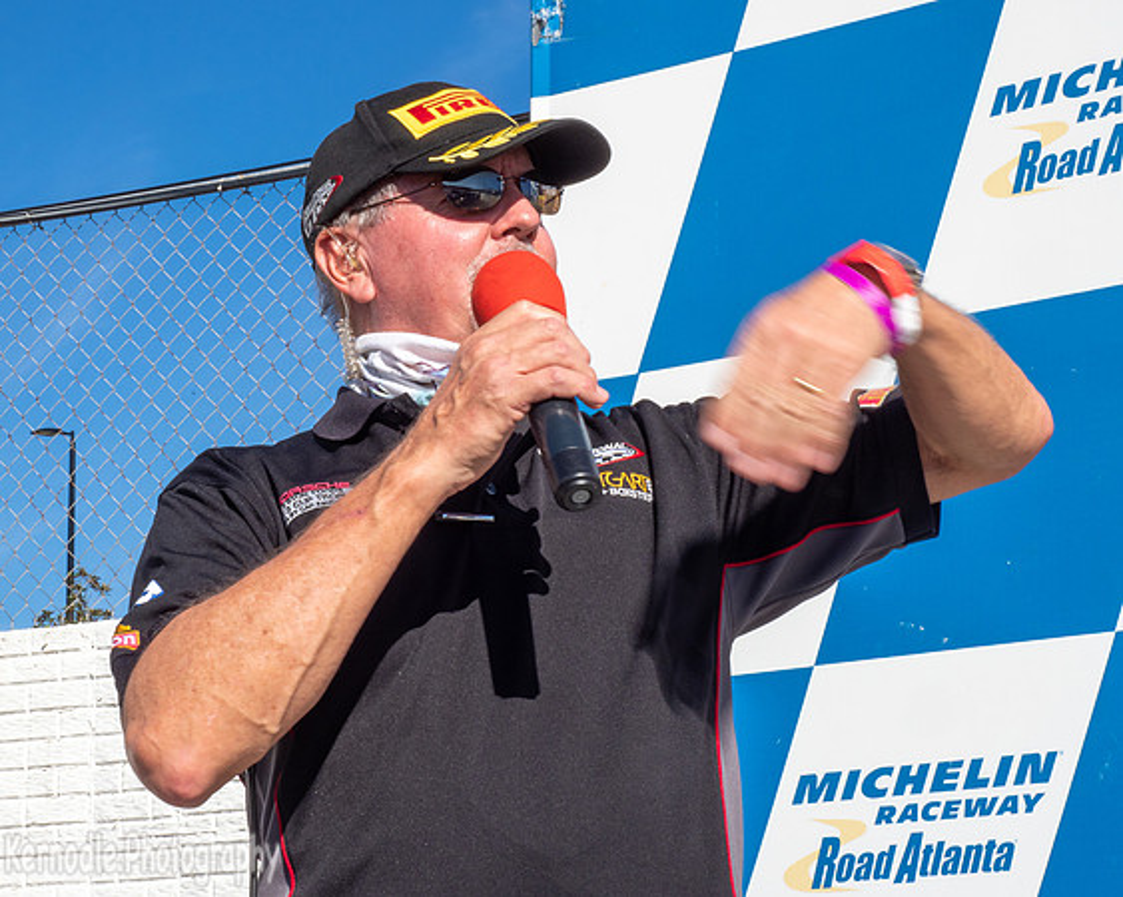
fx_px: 2990
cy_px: 424
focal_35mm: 90
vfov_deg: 17.1
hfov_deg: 21.3
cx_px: 492
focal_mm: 41
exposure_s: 1/80
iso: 200
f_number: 22
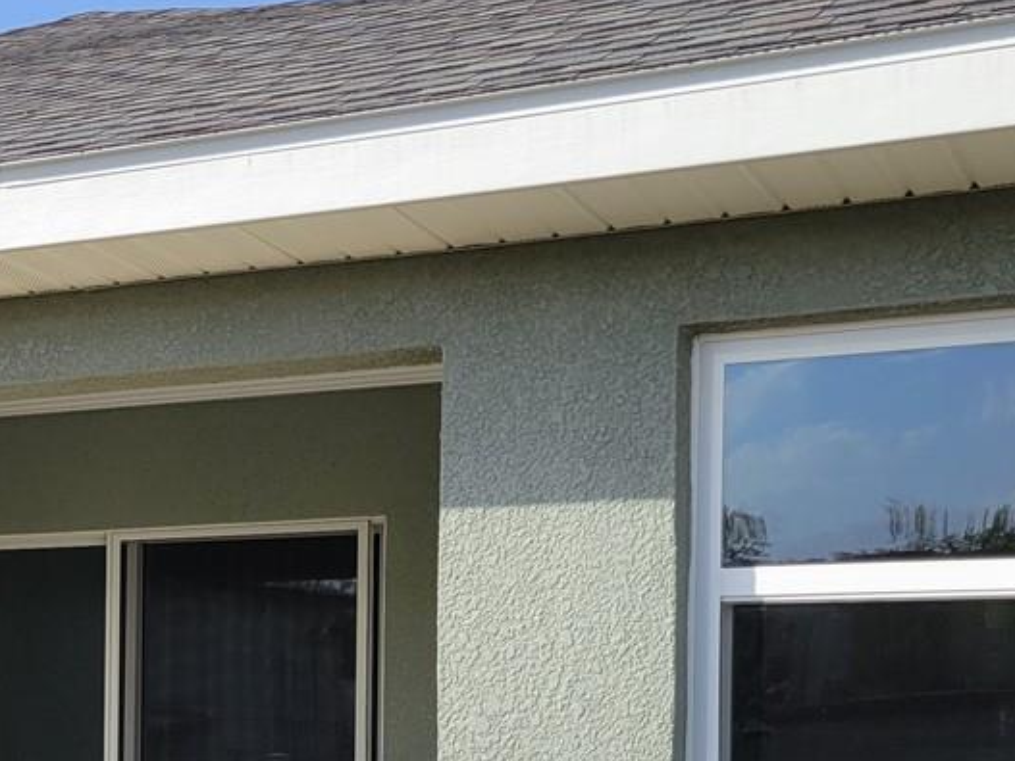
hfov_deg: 23.0
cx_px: -143
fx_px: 2316
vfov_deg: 18.2
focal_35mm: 79
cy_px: 751
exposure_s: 1/1732
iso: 40
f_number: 1.8
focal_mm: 5.4
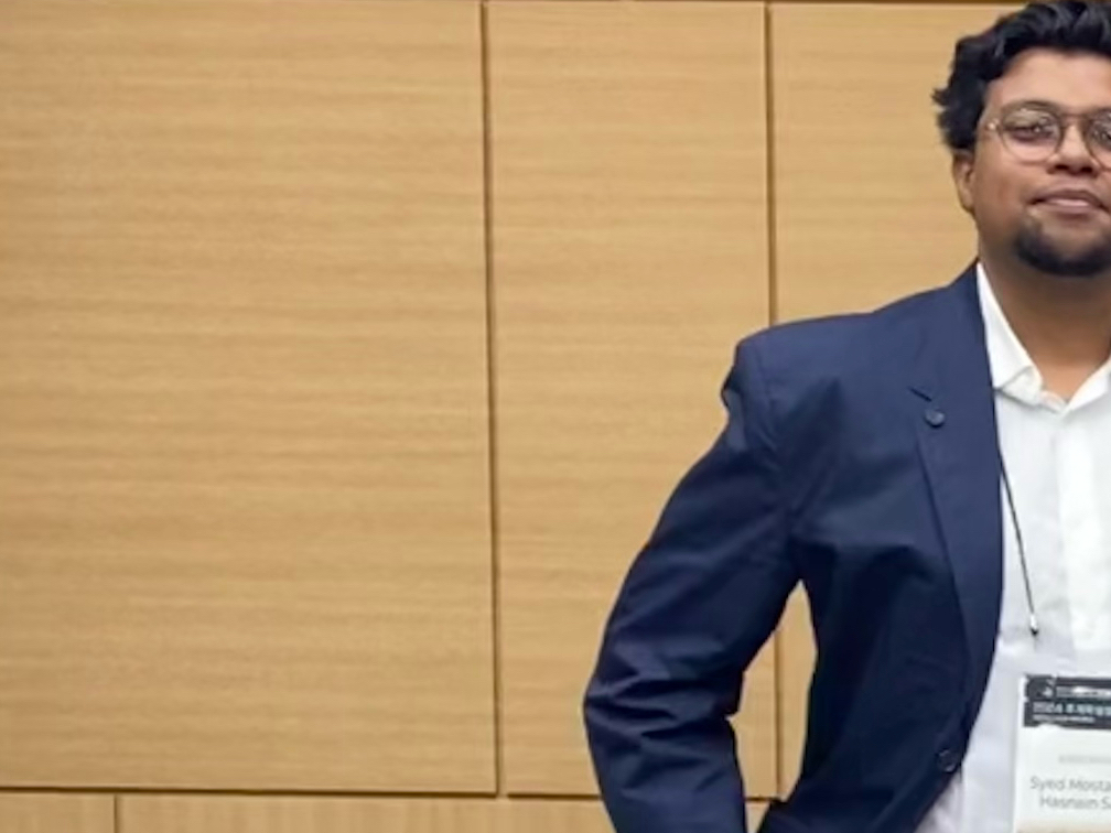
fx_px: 3338
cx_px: 2096
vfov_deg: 14.2
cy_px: 651
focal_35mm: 104
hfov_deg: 15.7
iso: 160
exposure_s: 1/60
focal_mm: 4.25
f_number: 1.8
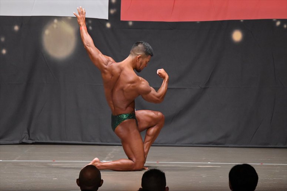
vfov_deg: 5.4
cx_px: 144
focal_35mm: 255
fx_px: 2032
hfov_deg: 8.1
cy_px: 96
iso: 6400
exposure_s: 1/400
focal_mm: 170
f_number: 5.6
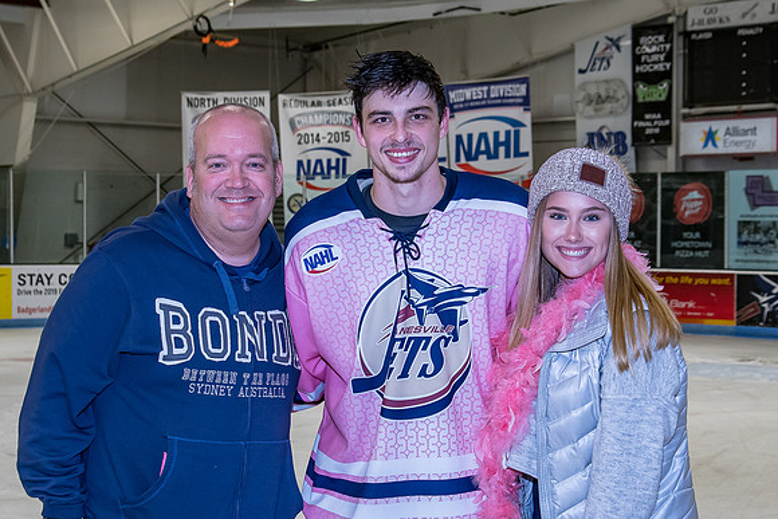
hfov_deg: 27.5
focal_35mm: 74
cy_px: 265
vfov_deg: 18.5
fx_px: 1591
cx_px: 428
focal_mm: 35
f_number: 5
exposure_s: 1/250
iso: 800
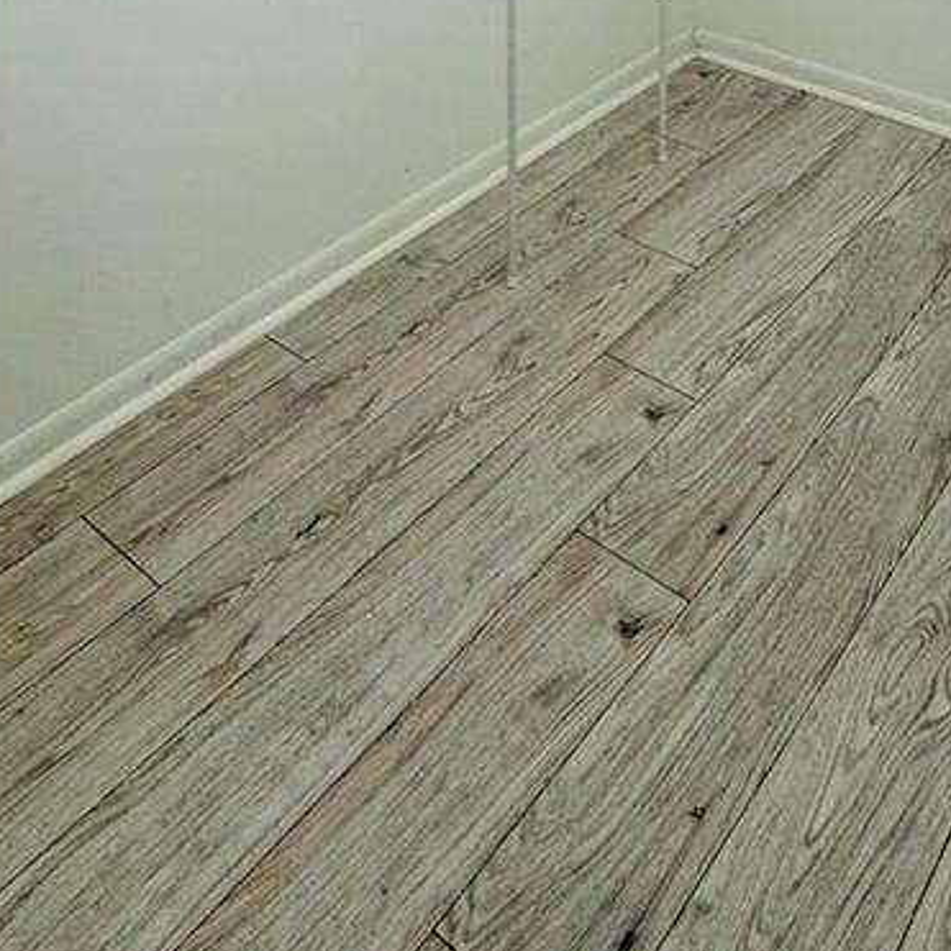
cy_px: -385
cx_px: 677
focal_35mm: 40
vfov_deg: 29.9
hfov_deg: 41.0
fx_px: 1243
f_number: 2.2
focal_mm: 2.22
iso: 80
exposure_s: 1/120
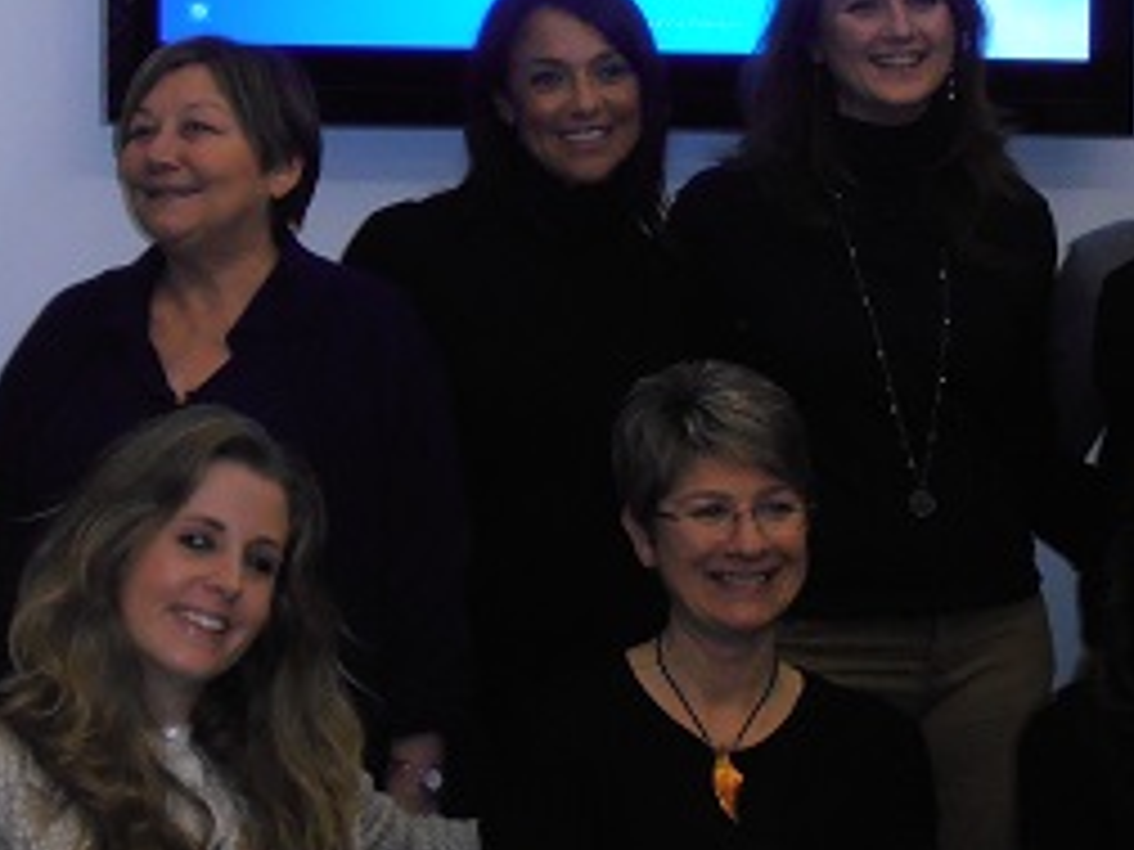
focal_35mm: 122
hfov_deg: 16.1
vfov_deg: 12.1
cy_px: 488
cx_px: 670
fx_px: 3997
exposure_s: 1/40
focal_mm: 7.87
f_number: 4.2
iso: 200
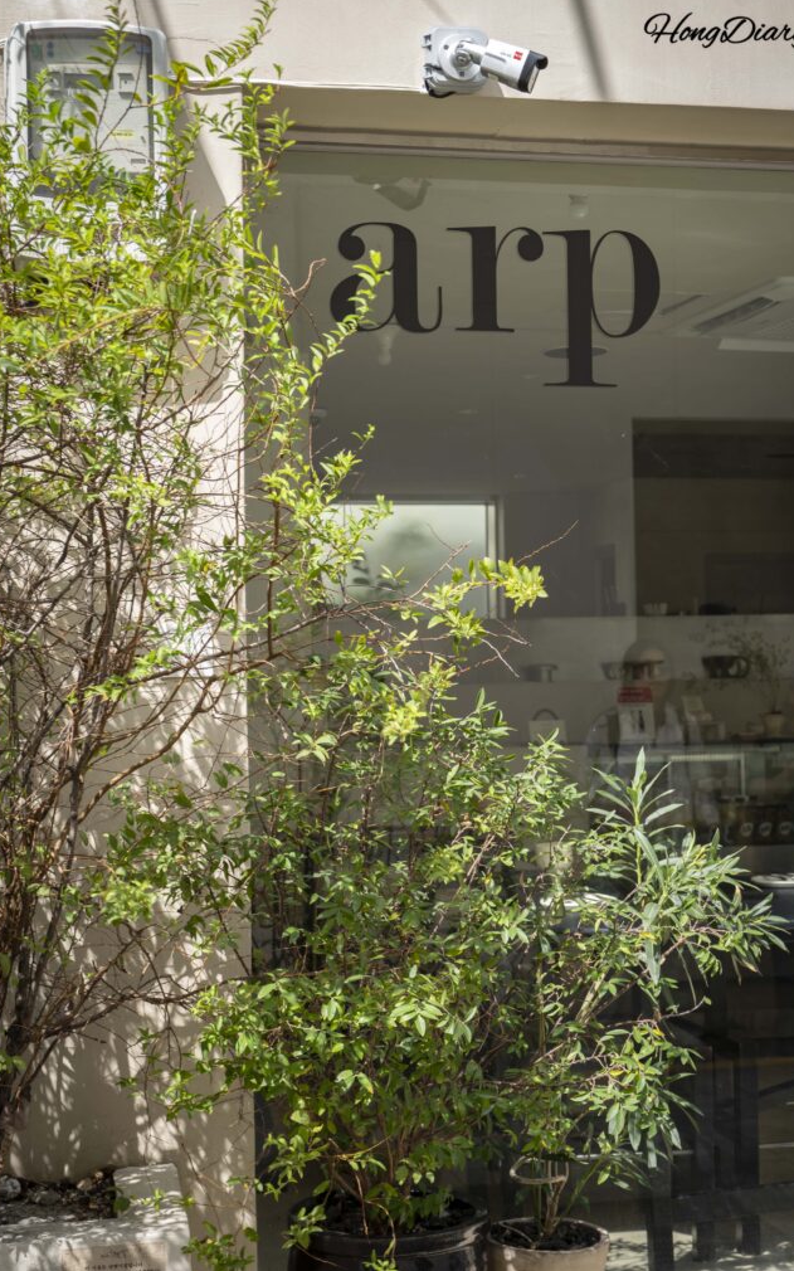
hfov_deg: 20.9
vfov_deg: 33.0
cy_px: 630
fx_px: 2147
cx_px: 416
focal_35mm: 62
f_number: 8
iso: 100
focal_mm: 60
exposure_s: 1/80
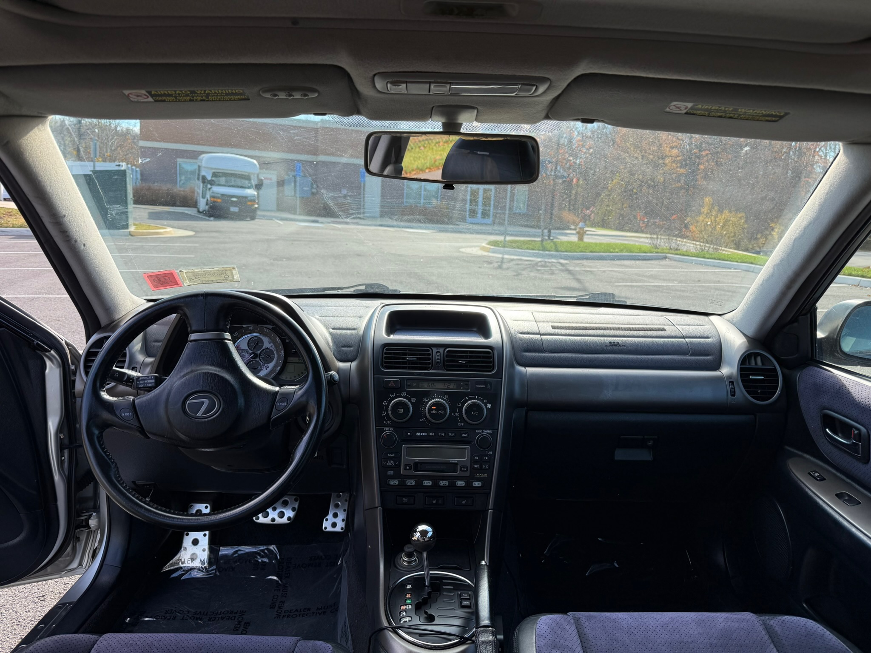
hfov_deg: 71.6
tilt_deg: -10.0
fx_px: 604
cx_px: 436
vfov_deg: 56.8
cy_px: 326
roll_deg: -3.5
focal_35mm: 24
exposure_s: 1/931
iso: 80
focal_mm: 6.76
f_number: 1.78
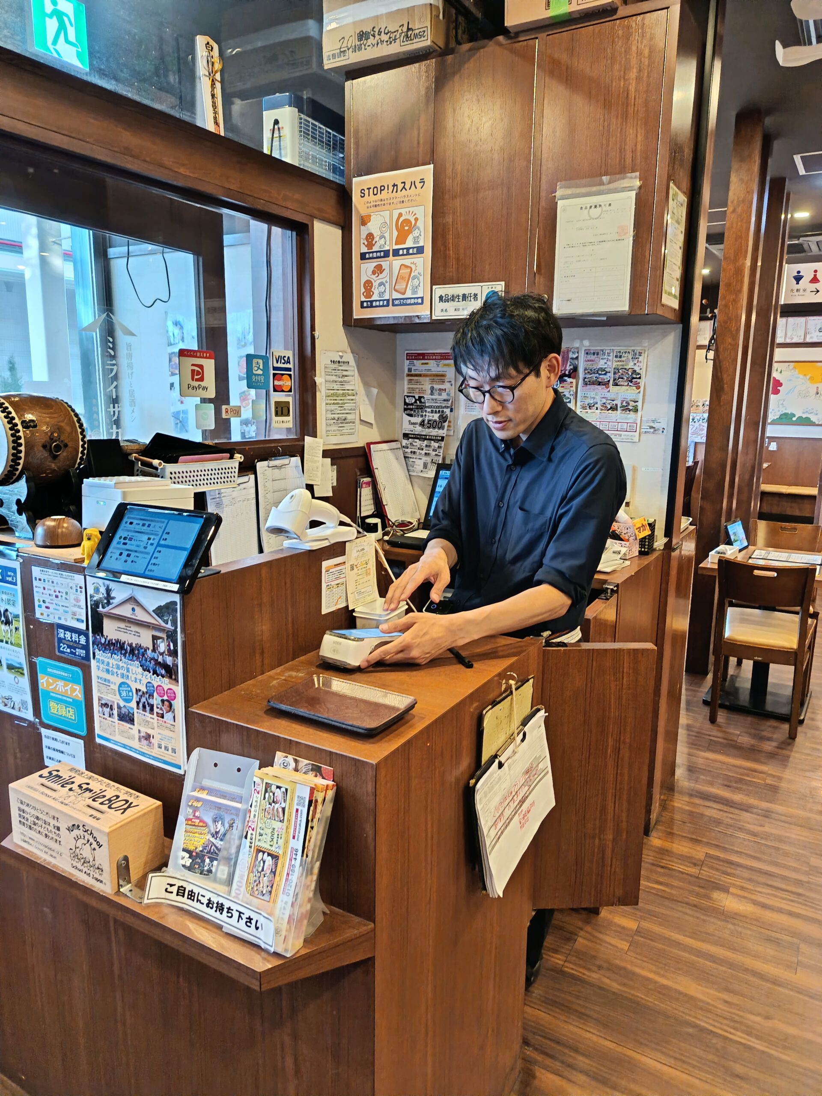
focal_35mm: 24
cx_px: 411
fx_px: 760
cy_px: 548
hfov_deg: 56.8
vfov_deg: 71.6
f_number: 1.75
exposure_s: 1/33.3
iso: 1872
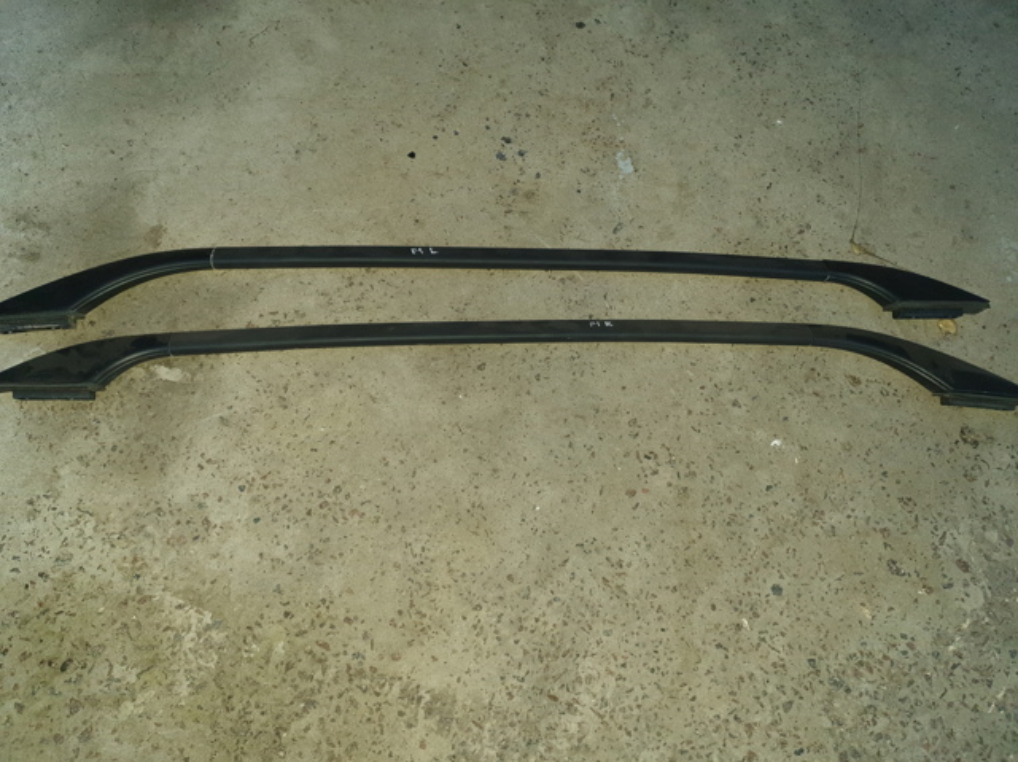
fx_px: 764
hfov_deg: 67.3
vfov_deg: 53.0
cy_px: 381
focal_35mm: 26
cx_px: 509
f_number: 1.5
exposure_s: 1/29
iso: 80
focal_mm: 4.3
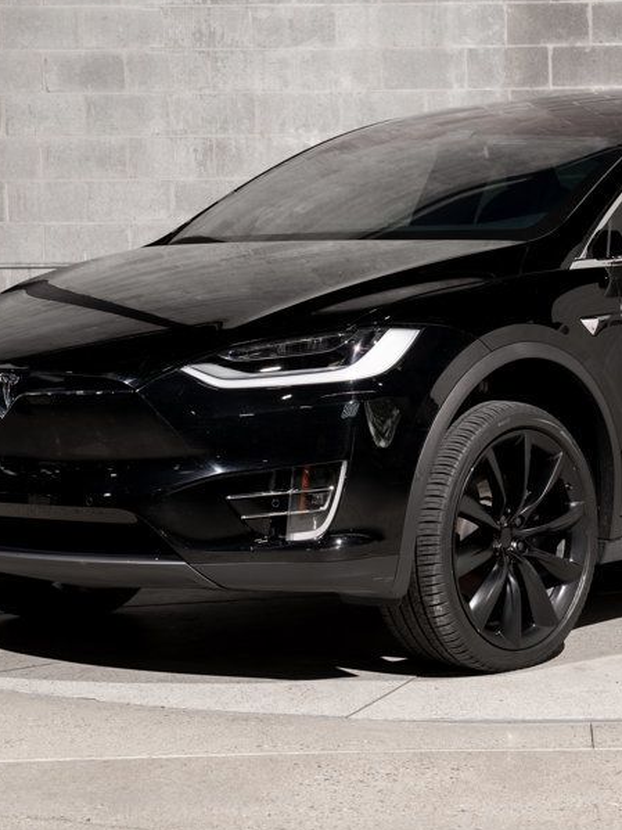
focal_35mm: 97
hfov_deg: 15.1
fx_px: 2325
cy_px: 368
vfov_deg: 20.2
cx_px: 493
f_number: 6.3
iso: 250
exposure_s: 1/50
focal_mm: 59
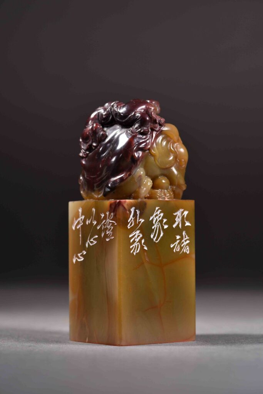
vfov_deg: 19.5
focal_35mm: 105
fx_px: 1150
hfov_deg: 13.0
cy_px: 197
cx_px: 132
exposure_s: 1/125
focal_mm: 105
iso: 125
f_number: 13
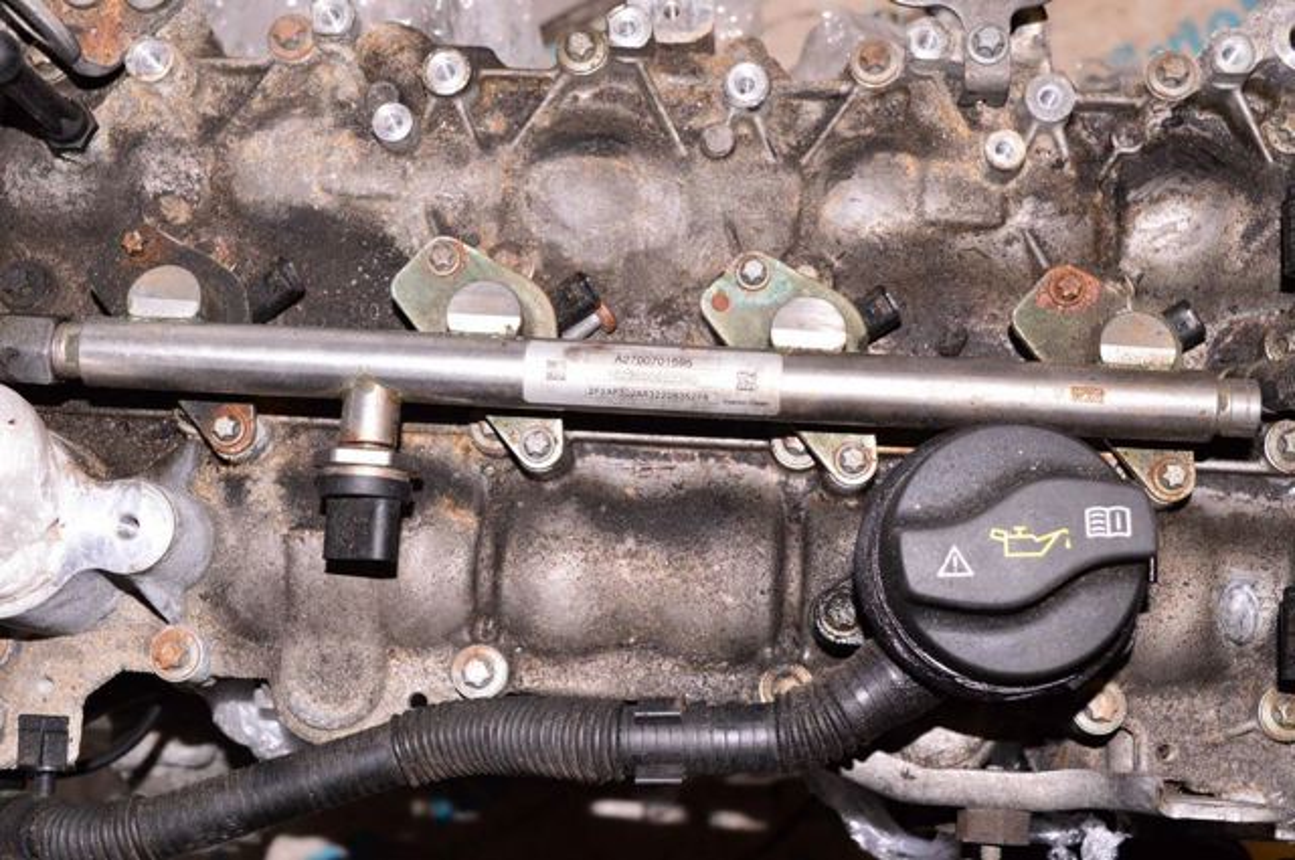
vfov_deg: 25.7
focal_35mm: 52
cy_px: 430
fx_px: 1886
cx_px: 648
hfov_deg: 37.9
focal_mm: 35
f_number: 8
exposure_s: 1/200
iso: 1600
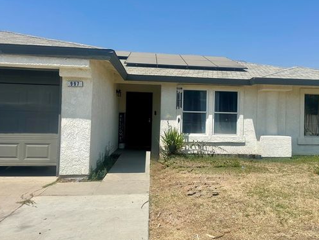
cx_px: 190
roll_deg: -2.1
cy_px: 114
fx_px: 286
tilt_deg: +1.9
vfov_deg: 45.5
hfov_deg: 57.9
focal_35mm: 31
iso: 80
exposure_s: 1/7576
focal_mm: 6.86
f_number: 1.78
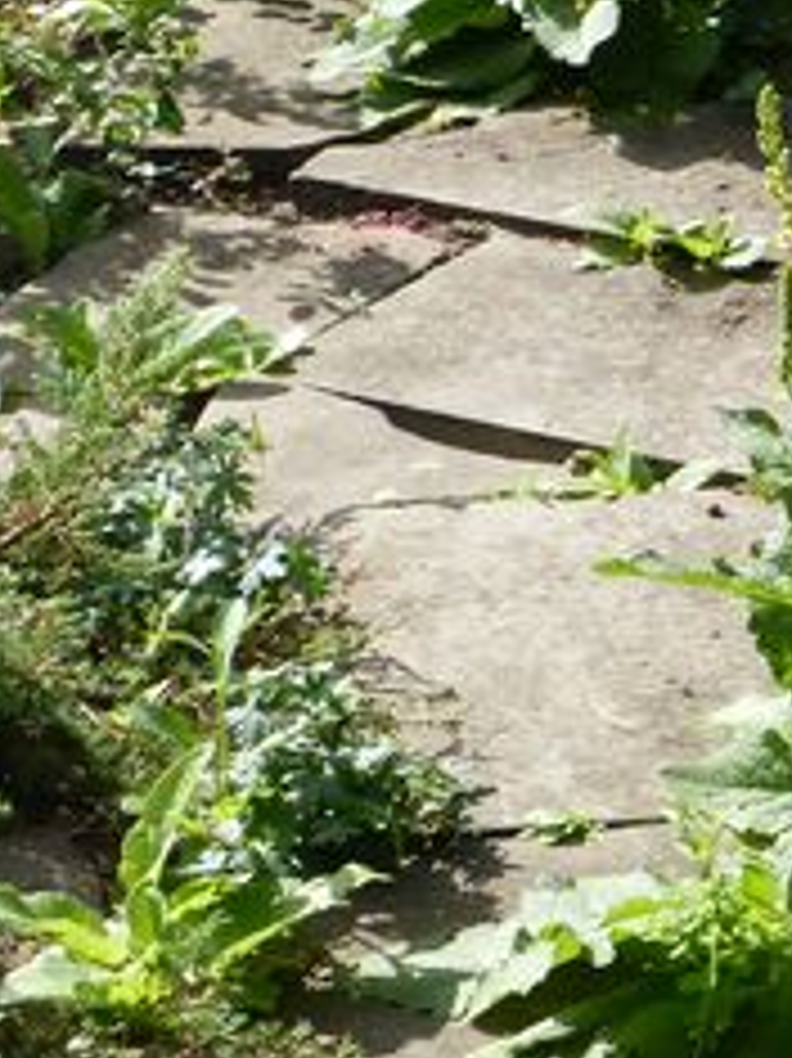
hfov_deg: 9.4
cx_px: 1242
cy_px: 378
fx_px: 4672
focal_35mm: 153
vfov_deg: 12.9
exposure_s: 1/500
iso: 100
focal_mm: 8.1
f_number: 4
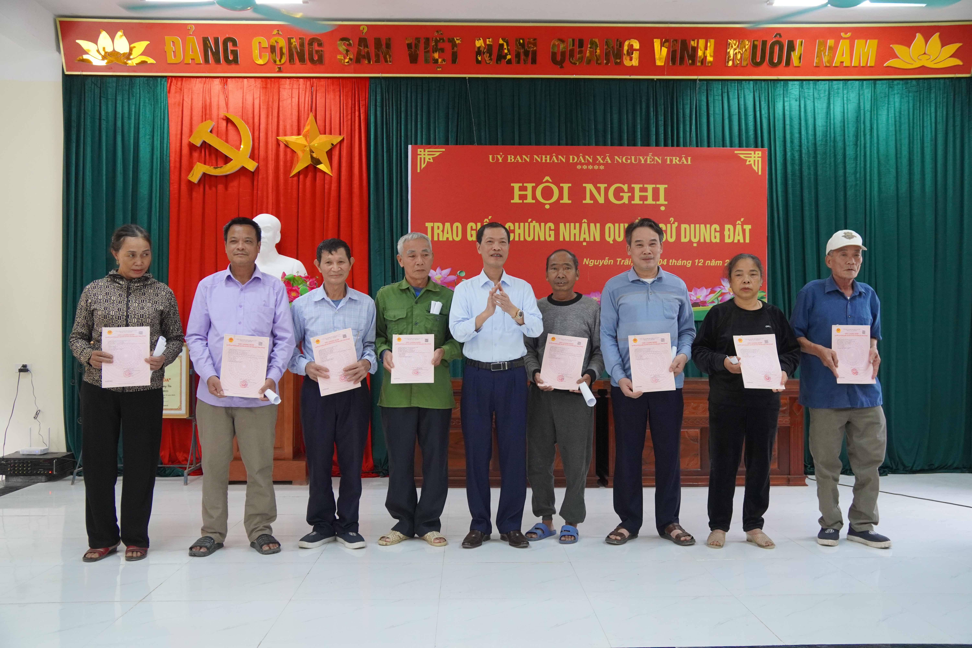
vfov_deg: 41.7
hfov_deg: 59.5
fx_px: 850
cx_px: 486
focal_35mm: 32
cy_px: 324
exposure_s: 1/160
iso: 1000
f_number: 4
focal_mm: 21
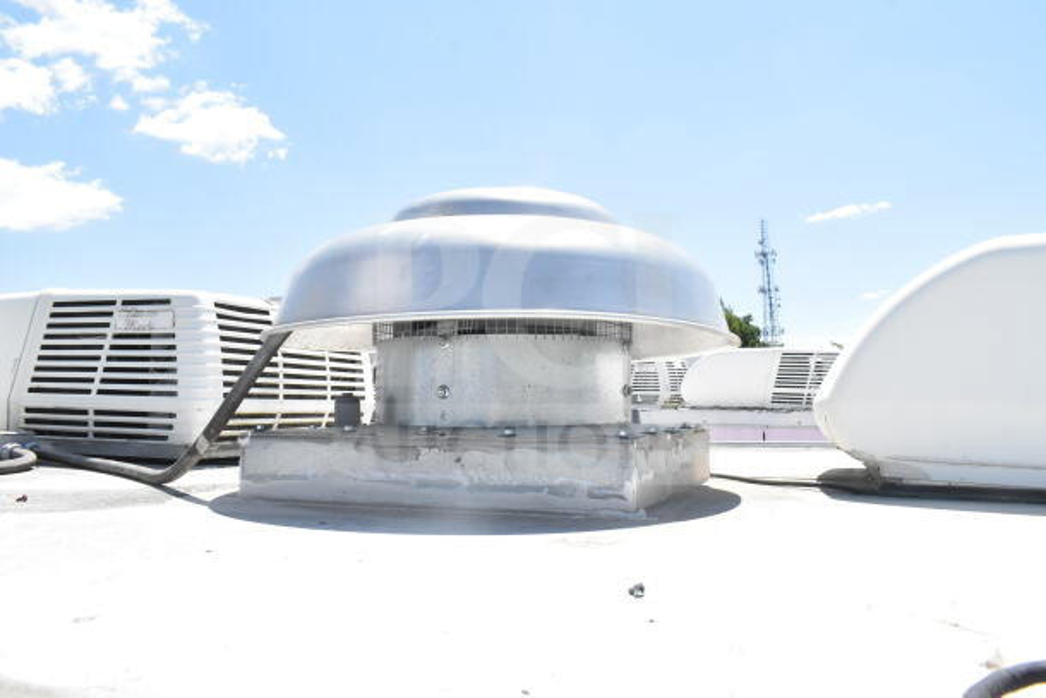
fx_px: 785
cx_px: 523
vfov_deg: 48.0
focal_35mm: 27
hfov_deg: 67.4
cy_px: 349
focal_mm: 18
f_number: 14
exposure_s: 1/800
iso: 1600
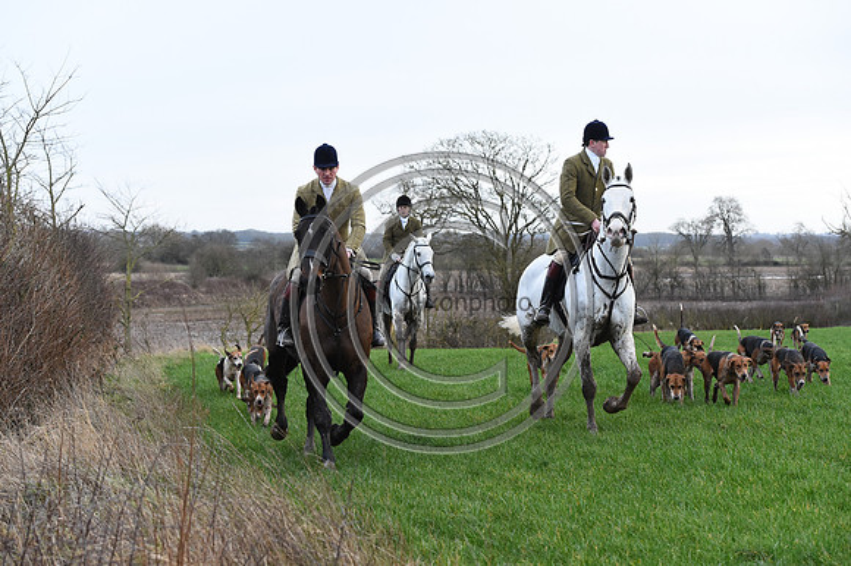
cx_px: 426
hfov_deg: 28.9
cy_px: 283
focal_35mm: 70
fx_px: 1654
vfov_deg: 19.4
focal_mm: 70
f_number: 5.6
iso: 3200
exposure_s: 1/1250
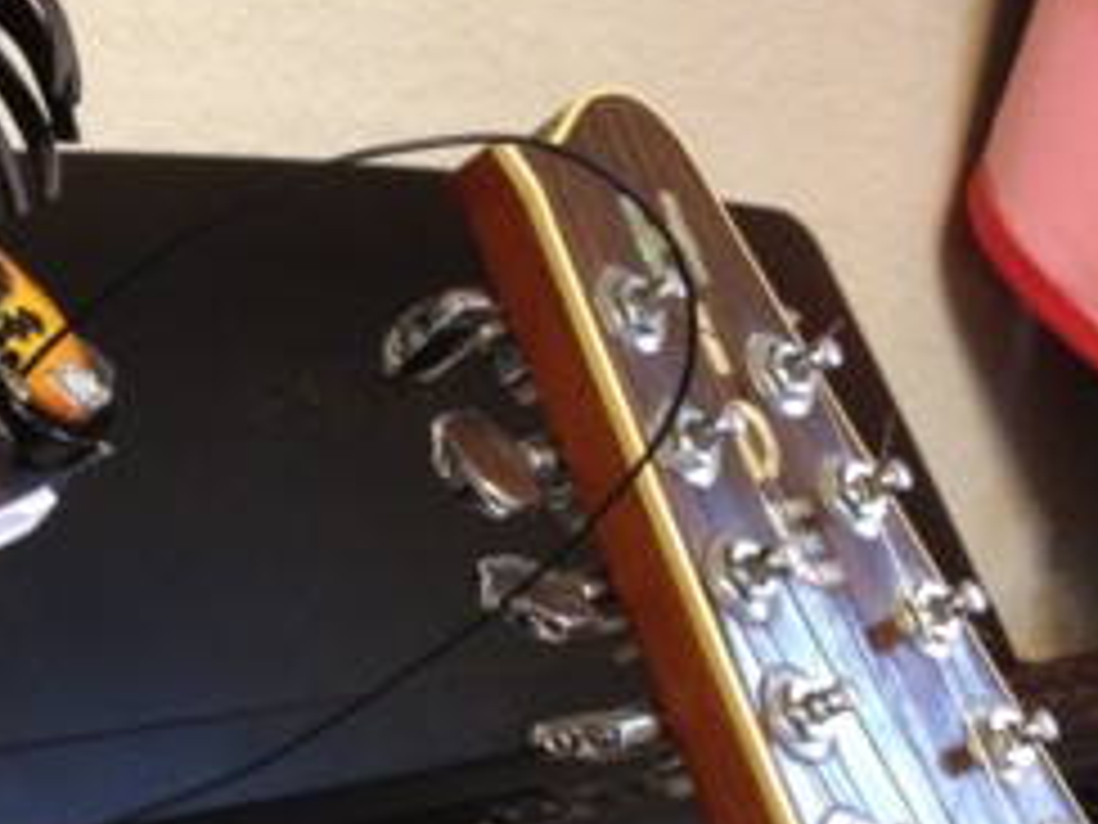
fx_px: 2728
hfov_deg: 22.0
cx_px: 14
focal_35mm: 86
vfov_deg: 17.1
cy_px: 590
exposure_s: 1/20
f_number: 2.4
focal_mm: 4.28
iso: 320
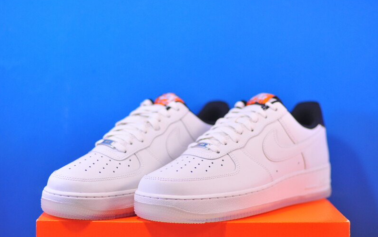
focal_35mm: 77
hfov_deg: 26.8
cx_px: 190
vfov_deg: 16.9
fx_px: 793
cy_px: 120
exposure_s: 1/320
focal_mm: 50
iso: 250
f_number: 2
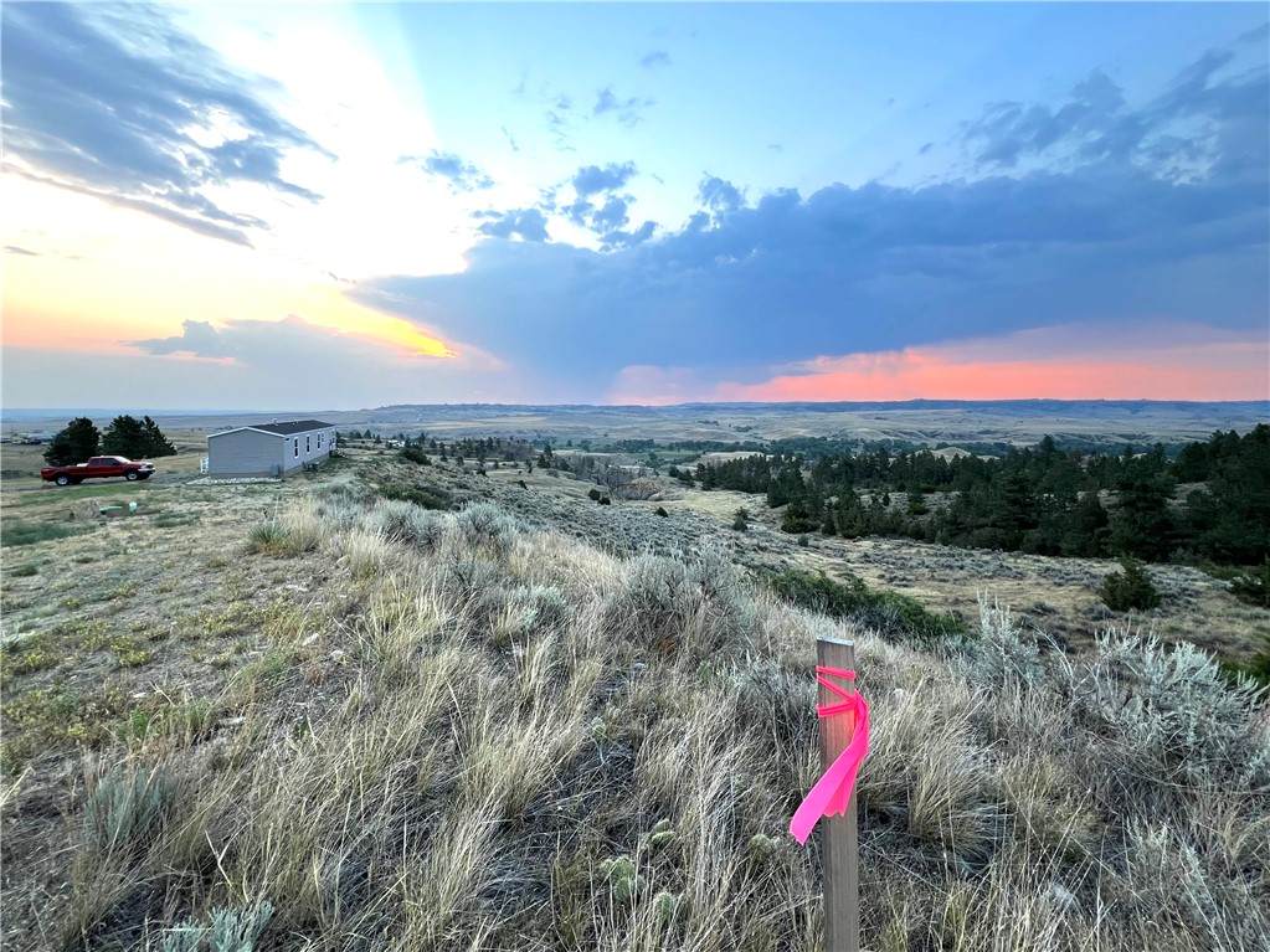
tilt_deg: -6.4
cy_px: 476
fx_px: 477
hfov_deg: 106.2
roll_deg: +0.1
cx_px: 635
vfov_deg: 89.9
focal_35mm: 13
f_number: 1.8
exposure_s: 1/99
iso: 50
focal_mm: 1.57
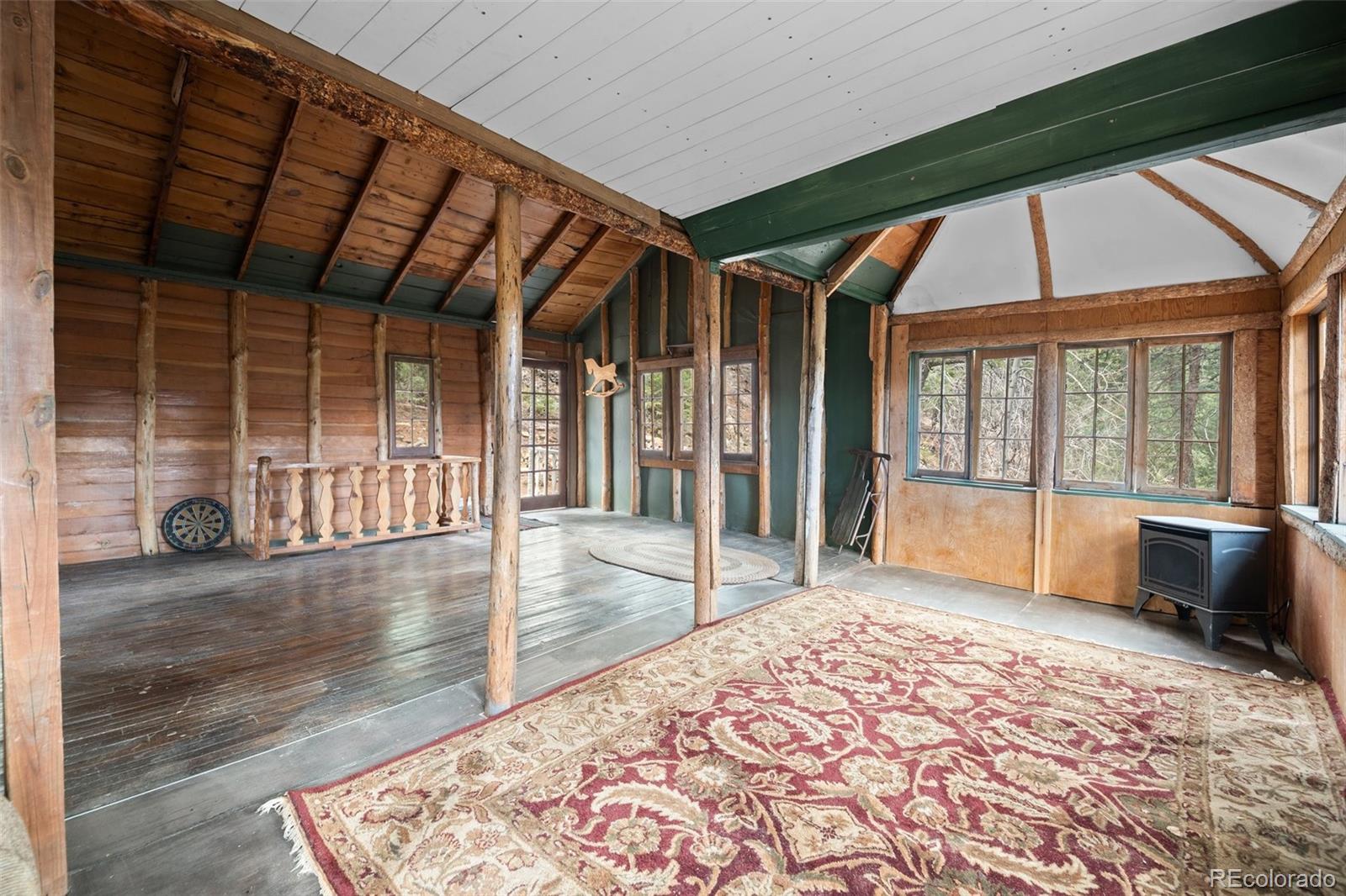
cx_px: 673
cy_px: 448
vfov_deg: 81.2
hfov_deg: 104.3
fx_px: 523
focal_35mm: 14
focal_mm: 14
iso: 400
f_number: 7.1
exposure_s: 1
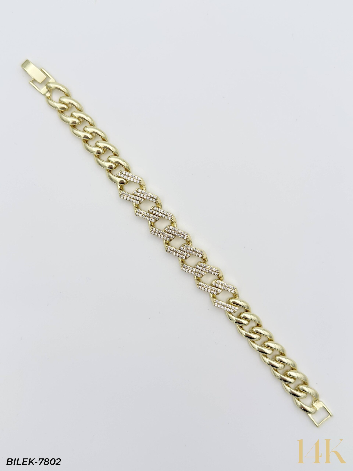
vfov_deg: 52.6
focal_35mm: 35
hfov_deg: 40.7
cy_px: 236
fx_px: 476
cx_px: 176
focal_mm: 6.76
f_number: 1.78
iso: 100
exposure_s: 1/2033
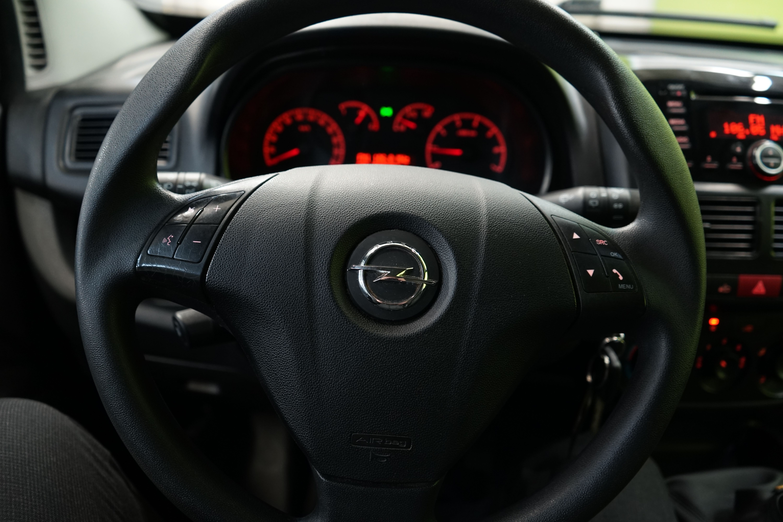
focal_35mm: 37
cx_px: 392
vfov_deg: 35.9
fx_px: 805
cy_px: 261
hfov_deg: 51.9
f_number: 4
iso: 1000
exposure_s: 1/30
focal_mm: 37
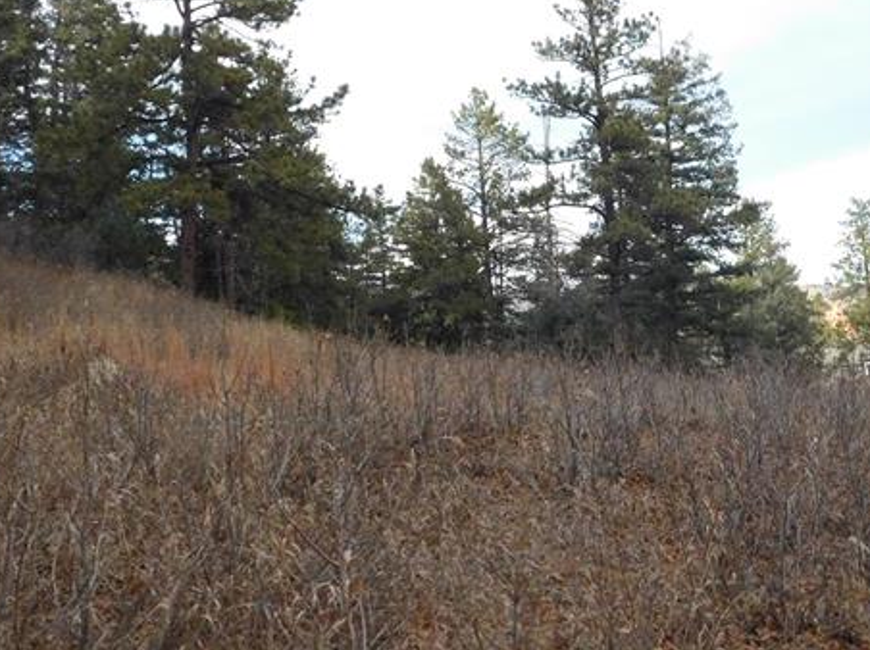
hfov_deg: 37.1
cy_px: 220
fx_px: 1280
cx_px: 591
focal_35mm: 51
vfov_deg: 28.3
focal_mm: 6.3
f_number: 7
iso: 800
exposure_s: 1/640
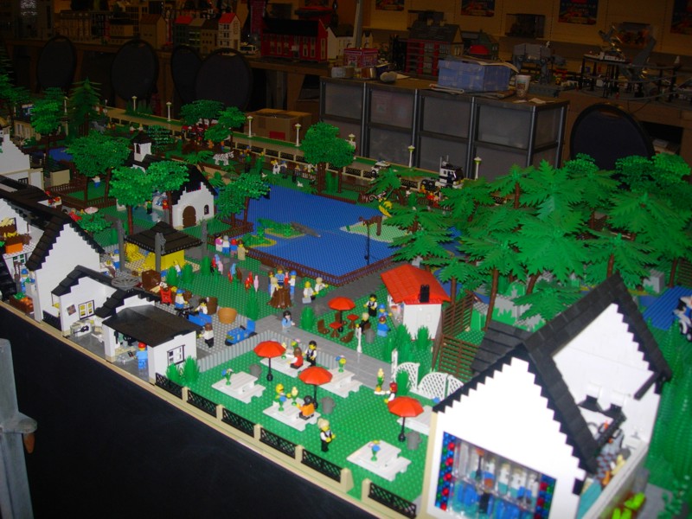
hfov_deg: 49.0
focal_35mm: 38
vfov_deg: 37.7
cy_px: 260
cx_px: 346
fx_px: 760
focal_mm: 7.8
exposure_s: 1/64
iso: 79
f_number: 2.8
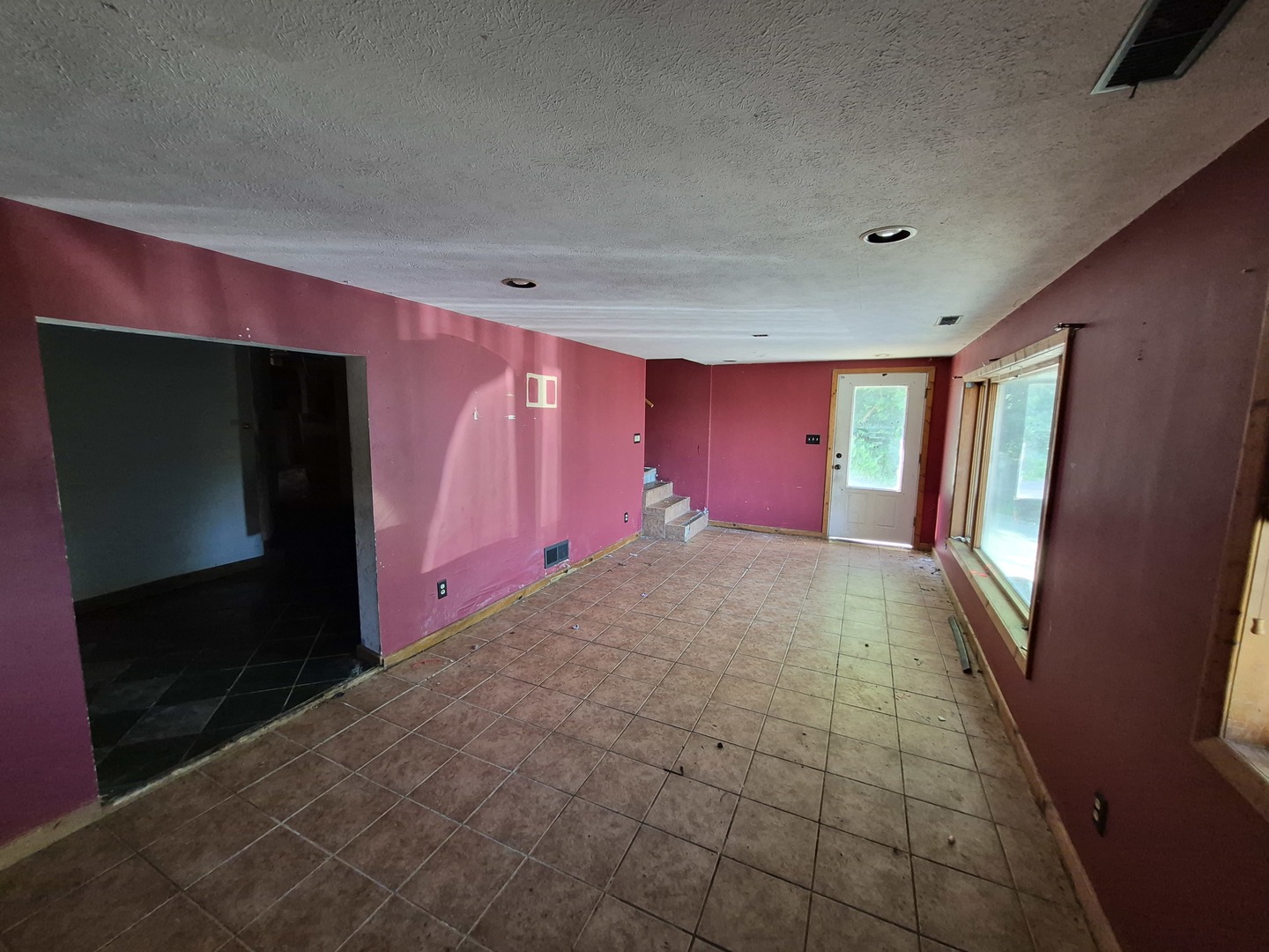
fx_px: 477
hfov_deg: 106.2
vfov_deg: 89.9
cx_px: 634
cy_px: 476
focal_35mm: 13
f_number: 2.2
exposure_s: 1/60
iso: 400
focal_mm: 1.74
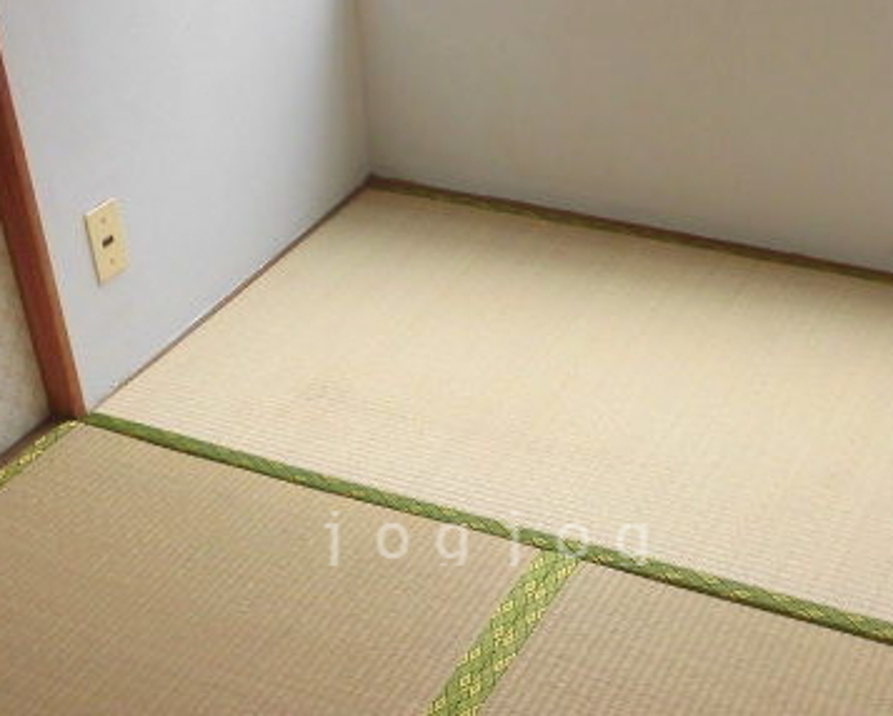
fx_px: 1481
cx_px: 490
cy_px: 536
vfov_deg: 26.8
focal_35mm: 56
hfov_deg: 33.5
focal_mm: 5.81
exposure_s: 1/80
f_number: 3.5
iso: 160
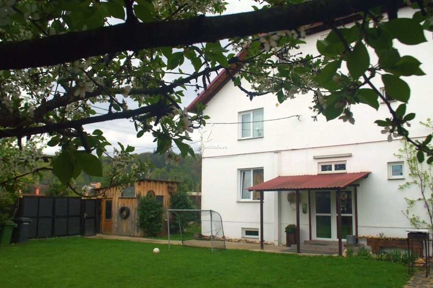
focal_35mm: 33
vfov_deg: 39.9
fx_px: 397
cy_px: 144
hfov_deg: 57.3
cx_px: 216
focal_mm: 22
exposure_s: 1/80
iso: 400
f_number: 9
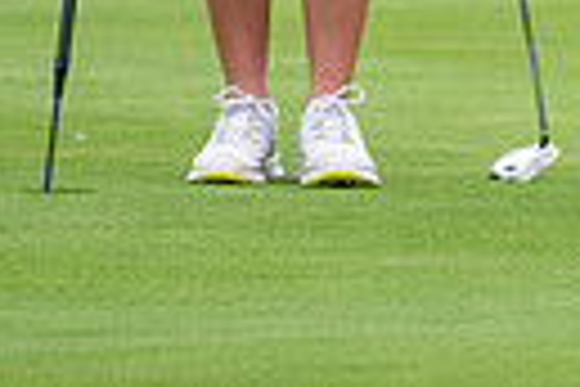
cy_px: -475
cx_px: 899
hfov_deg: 1.5
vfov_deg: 1.0
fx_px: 21684
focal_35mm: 1346
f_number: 4.5
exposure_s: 1/2000
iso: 400
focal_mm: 300
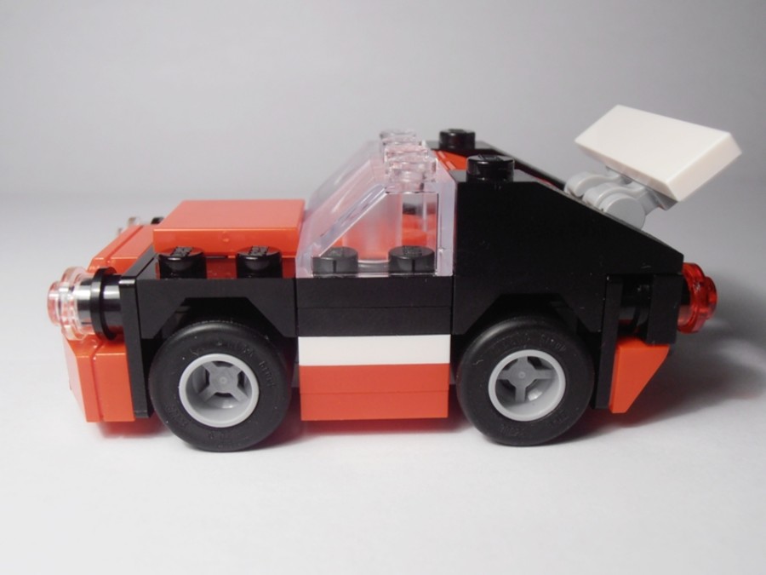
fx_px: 819
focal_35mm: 37
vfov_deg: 38.7
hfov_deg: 50.1
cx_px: 383
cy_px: 288
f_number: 3.9
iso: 80
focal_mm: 6.61
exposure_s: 1/60
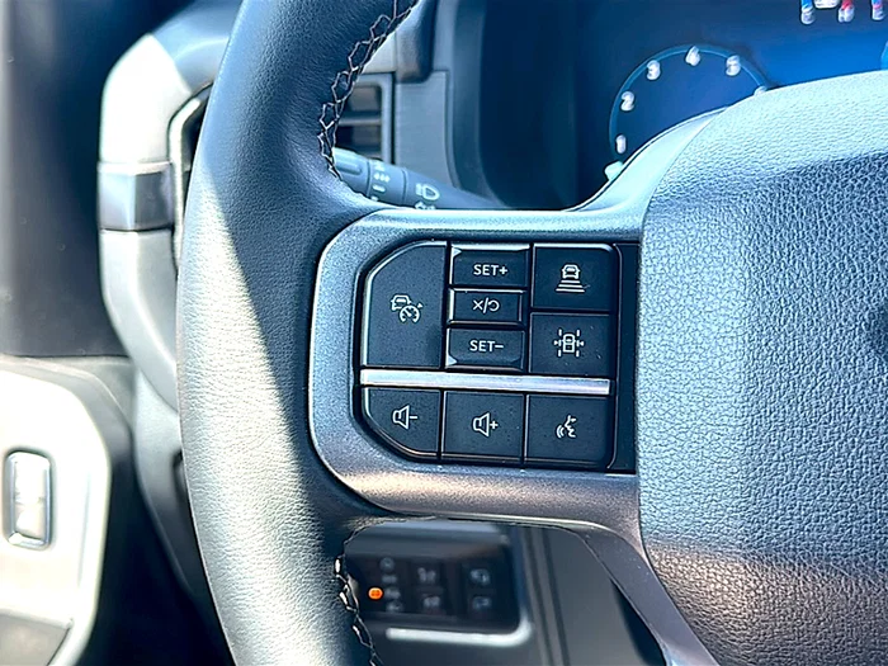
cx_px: 444
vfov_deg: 35.1
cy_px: 333
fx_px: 1052
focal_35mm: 41
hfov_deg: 45.8
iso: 80
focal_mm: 6.86
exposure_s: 1/100
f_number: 1.78
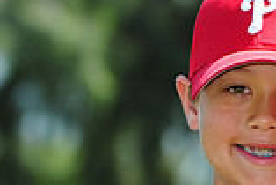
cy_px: 271
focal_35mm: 572
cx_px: 325
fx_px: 4389
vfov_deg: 2.4
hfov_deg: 3.6
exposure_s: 1/320
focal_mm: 155
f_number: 5.6
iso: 200
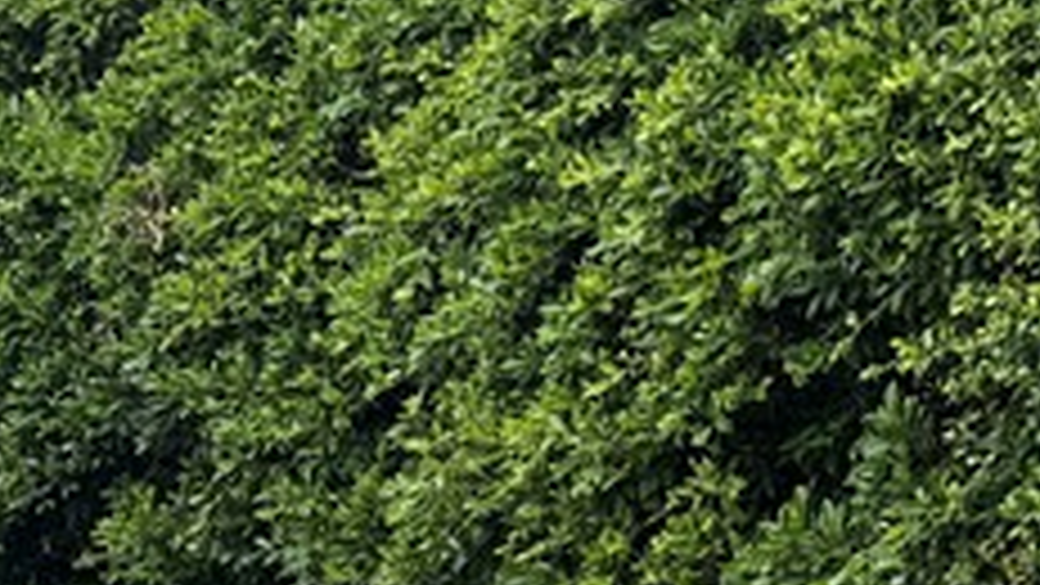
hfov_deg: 18.3
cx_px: 180
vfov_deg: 9.7
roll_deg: -1.4
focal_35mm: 116
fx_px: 3199
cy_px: 1192
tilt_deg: -3.5
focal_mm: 6.76
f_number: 1.78
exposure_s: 1/1139
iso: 80
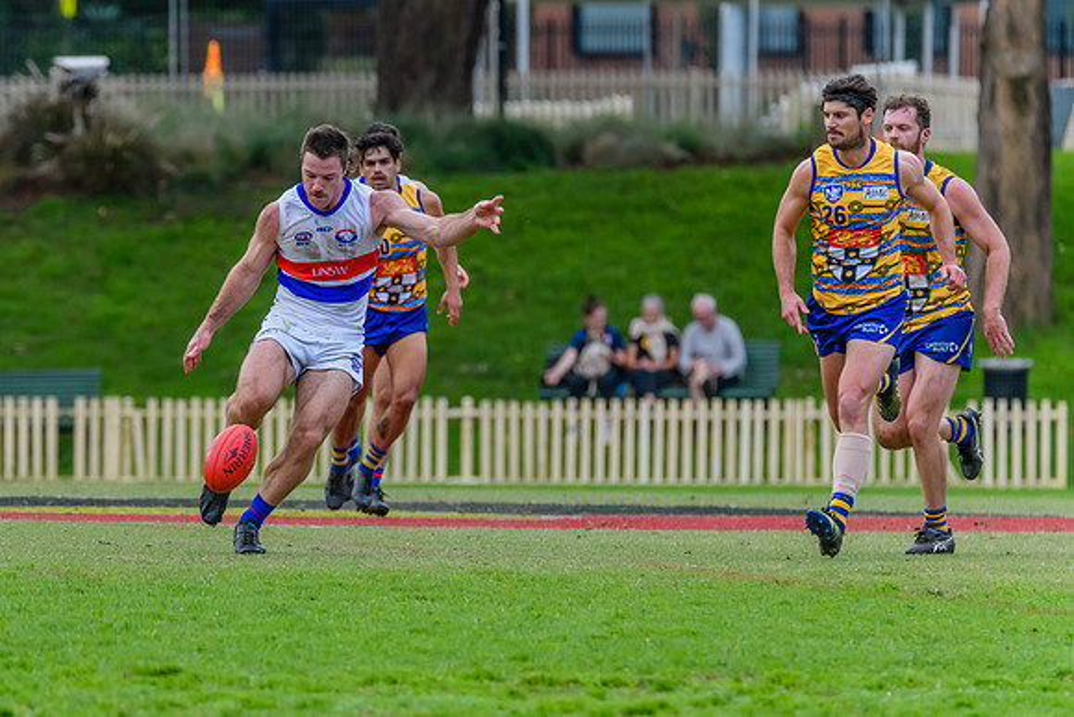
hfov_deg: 3.9
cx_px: 366
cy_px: 410
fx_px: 15919
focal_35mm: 534
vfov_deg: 2.6
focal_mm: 380
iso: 1600
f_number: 6
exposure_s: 1/1250
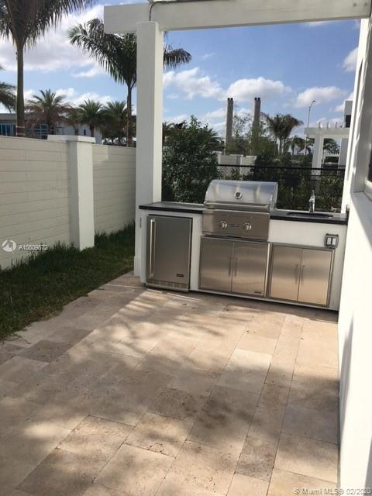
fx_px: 416
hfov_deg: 48.2
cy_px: 248
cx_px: 186
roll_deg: -1.7
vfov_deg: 61.7
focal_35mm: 29
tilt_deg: -13.1
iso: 25
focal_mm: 4.15
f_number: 2.2
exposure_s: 1/2653
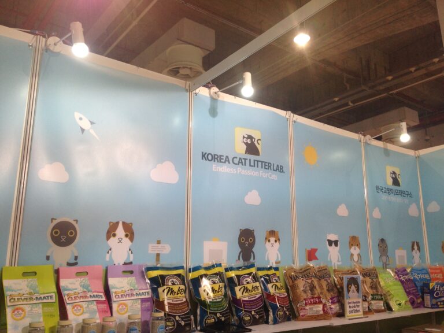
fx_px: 423
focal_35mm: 33
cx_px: 222
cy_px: 166
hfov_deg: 55.4
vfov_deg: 42.9
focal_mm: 4.12
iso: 64
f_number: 2.4
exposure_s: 1/60
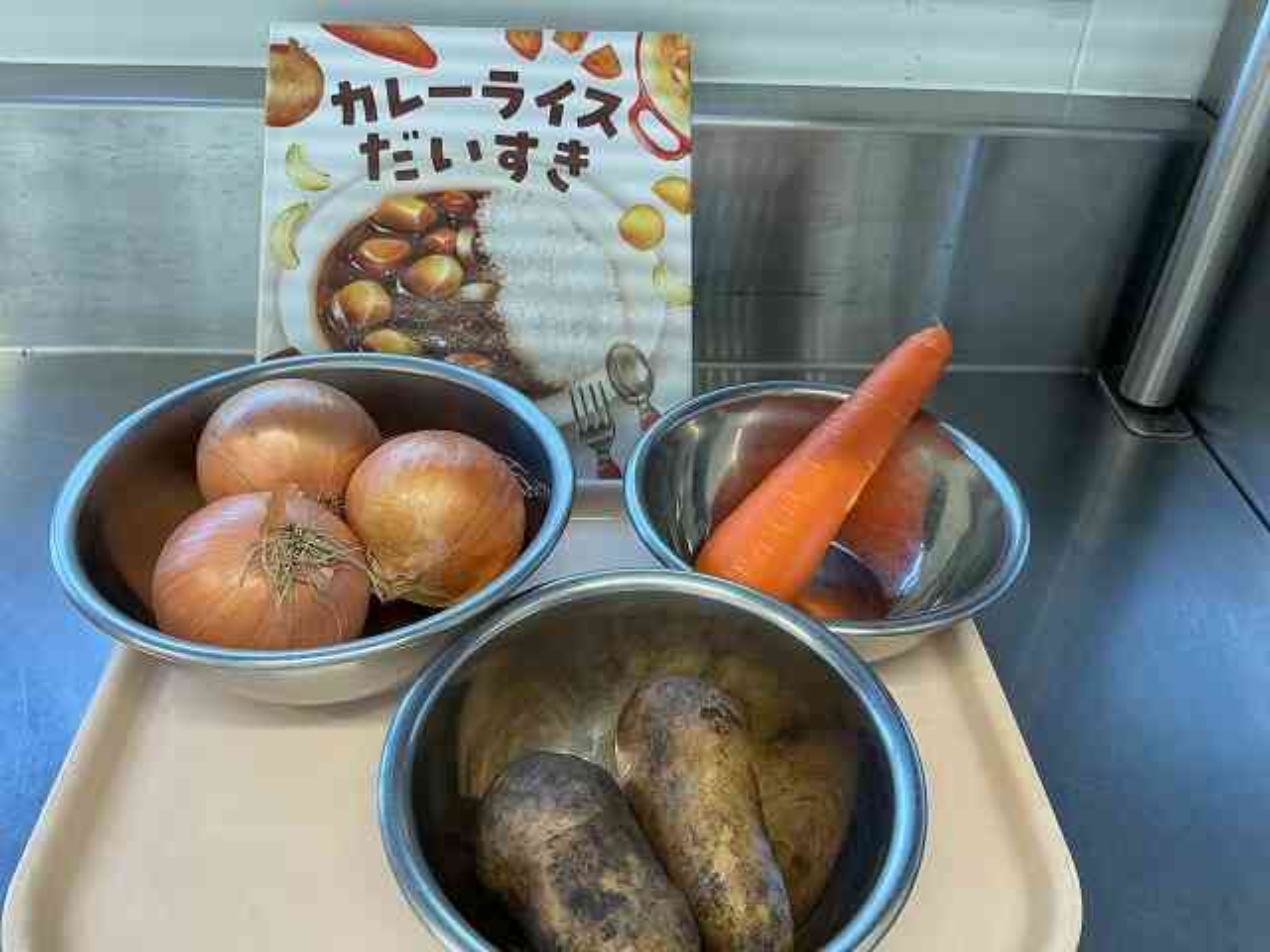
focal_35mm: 29
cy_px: 476
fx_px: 1064
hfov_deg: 61.7
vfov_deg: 48.2
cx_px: 635
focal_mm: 3
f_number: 1.8
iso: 64
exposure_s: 1/60
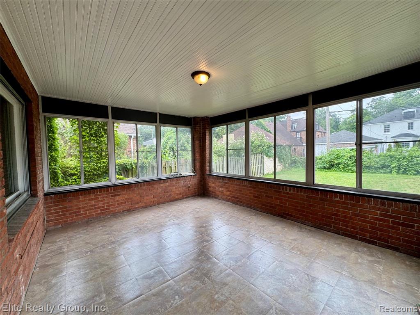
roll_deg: +1.9
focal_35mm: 14
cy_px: 158
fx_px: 170
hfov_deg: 102.1
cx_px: 210
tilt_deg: -3.4
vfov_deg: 85.7
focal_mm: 2.22
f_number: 2.2
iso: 50
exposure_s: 1/99
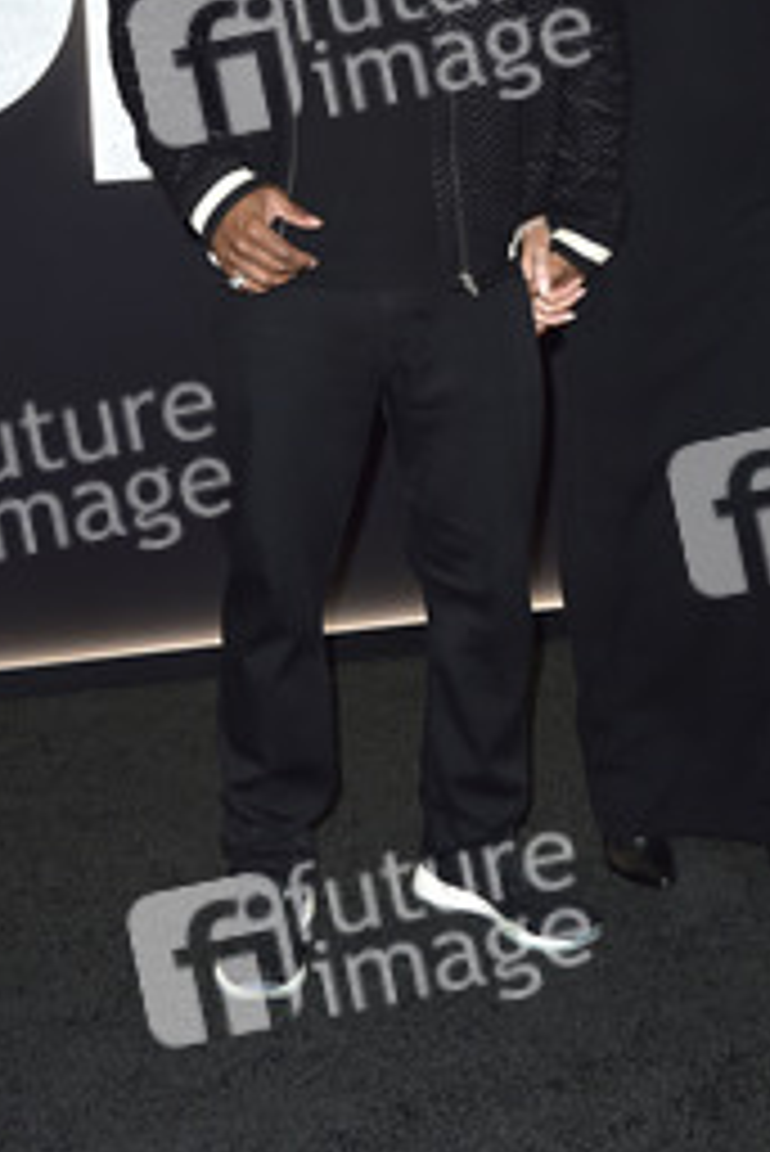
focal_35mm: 75
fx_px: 2403
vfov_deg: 26.6
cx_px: 493
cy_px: 266
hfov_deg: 18.2
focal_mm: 48
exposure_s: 1/250
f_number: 6.3
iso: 500
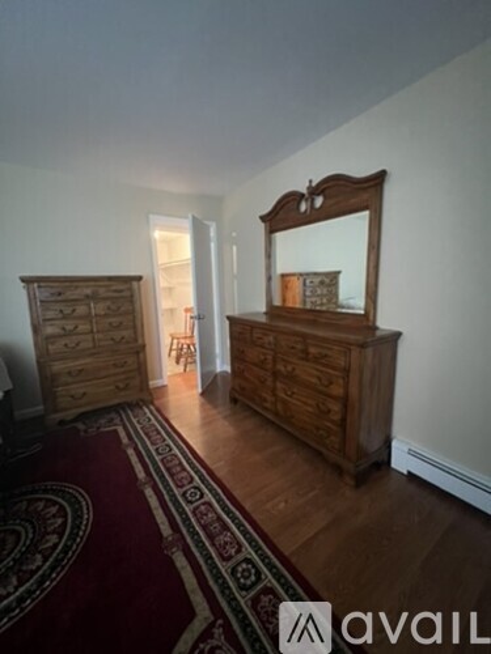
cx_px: 246
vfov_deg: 106.2
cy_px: 327
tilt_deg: -8.9
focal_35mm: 13
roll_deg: +2.1
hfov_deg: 89.9
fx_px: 246
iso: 800
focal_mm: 1.57
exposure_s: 1/40
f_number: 1.8
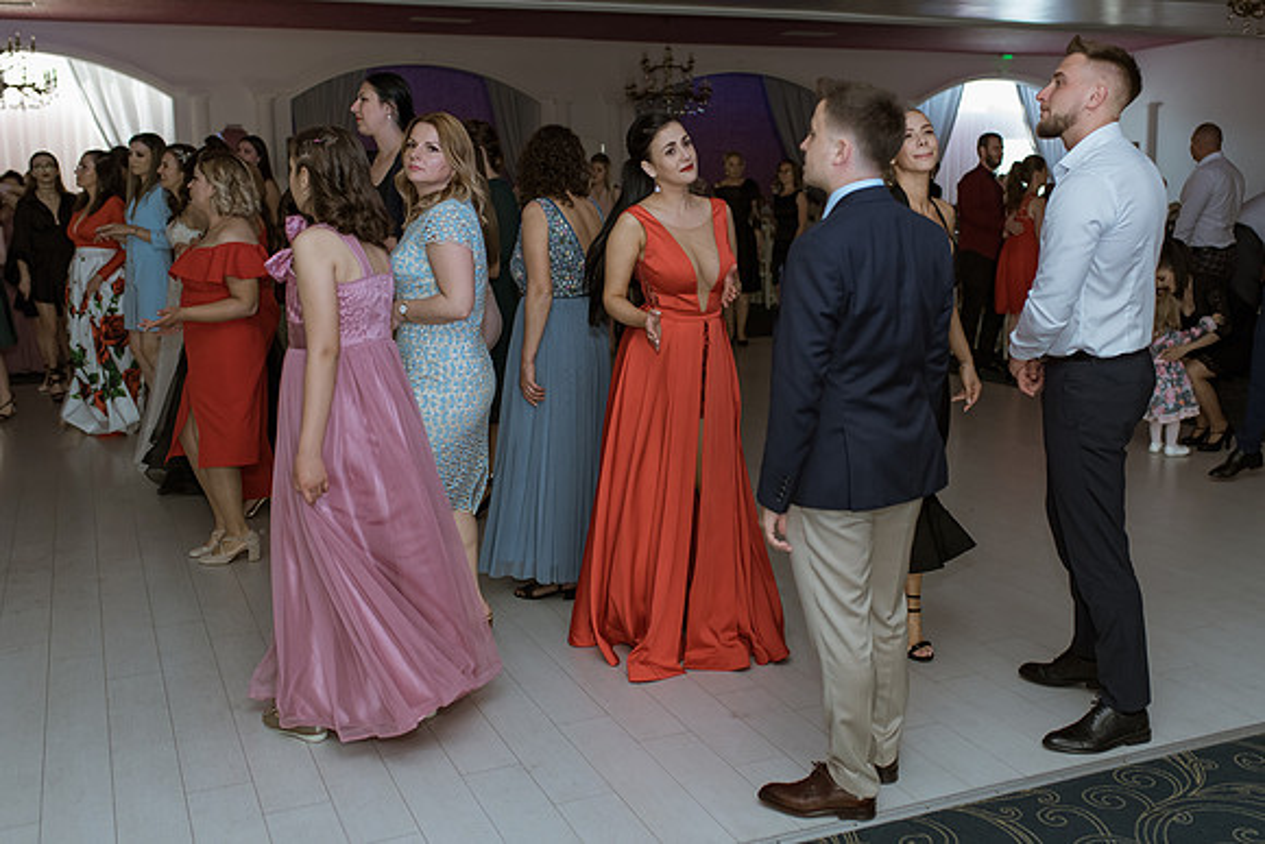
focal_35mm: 39
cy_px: 373
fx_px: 1374
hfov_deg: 49.3
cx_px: 707
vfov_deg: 34.1
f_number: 2.5
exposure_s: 1/200
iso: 1000
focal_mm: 35
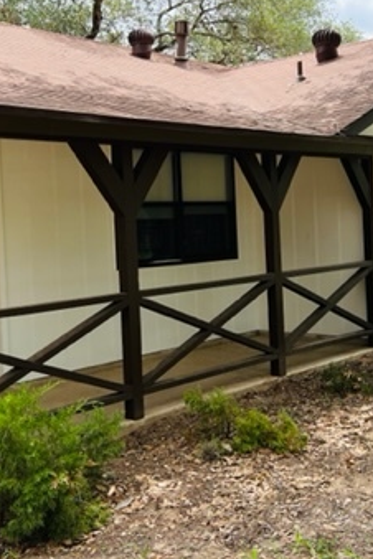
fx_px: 793
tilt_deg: -2.8
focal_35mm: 51
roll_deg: +2.5
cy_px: 242
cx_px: 233
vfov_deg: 38.8
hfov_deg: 26.4
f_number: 1.5
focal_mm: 5.7
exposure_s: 1/1124
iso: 50
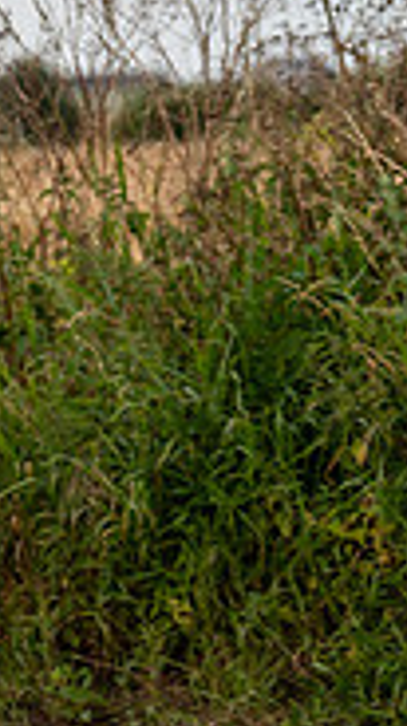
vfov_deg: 6.7
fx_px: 6181
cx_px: -585
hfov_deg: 3.7
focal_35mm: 321
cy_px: 294
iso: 250
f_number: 3.2
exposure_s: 1/1000
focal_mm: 97
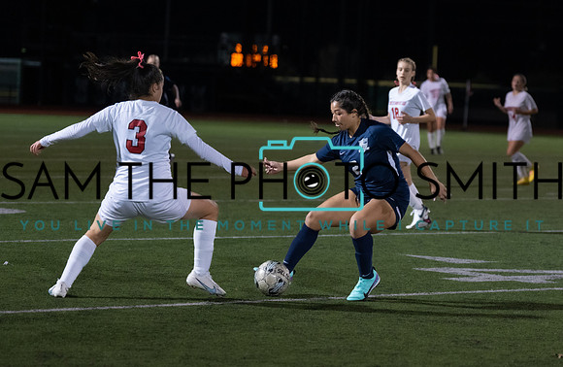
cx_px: 381
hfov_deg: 12.7
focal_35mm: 163
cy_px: 183
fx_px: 2529
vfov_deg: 8.3
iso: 5000
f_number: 2.8
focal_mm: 105
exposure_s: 1/1000
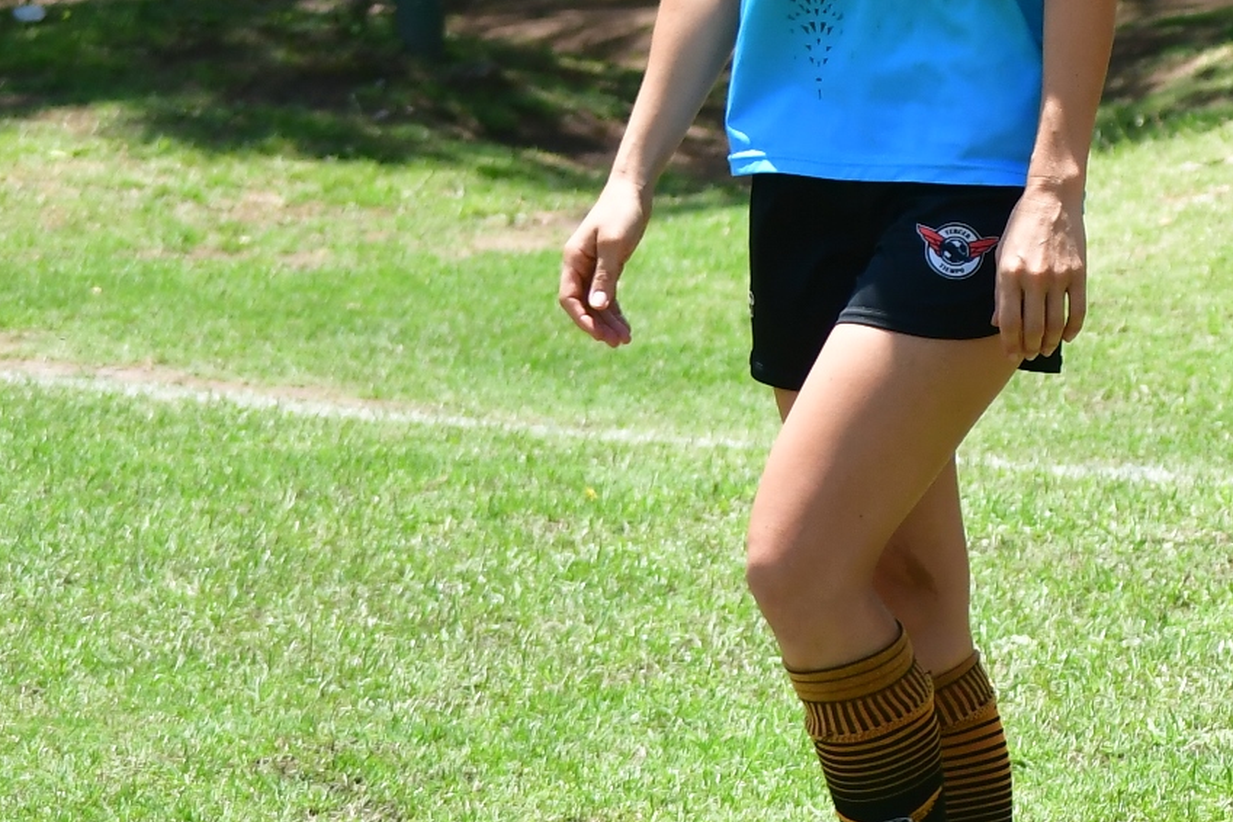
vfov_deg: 4.9
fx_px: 9521
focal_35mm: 278
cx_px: 2032
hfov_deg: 7.3
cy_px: 68
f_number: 5
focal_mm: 55
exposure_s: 1/1600
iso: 500
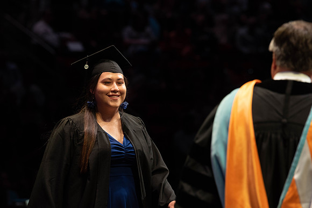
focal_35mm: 197
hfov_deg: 10.4
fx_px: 1708
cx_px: 148
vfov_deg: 7.0
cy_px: 101
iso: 1600
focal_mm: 185
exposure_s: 1/320
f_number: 4.5
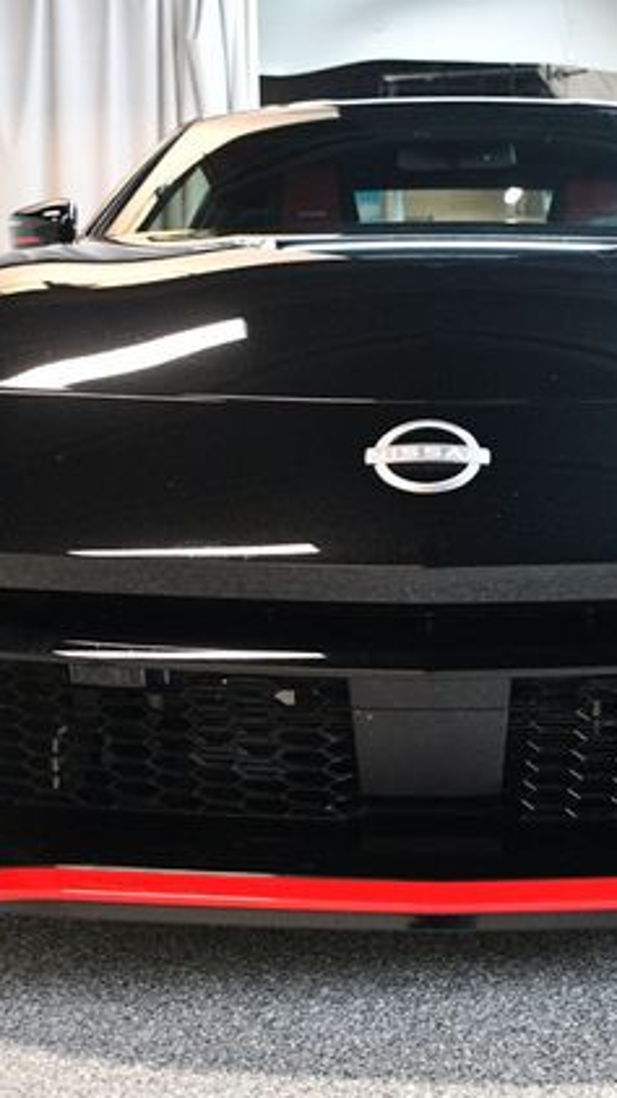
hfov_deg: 22.1
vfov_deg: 38.5
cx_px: 435
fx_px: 1572
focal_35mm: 54
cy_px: 552
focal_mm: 23
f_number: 3.8
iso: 3200
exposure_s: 1/100
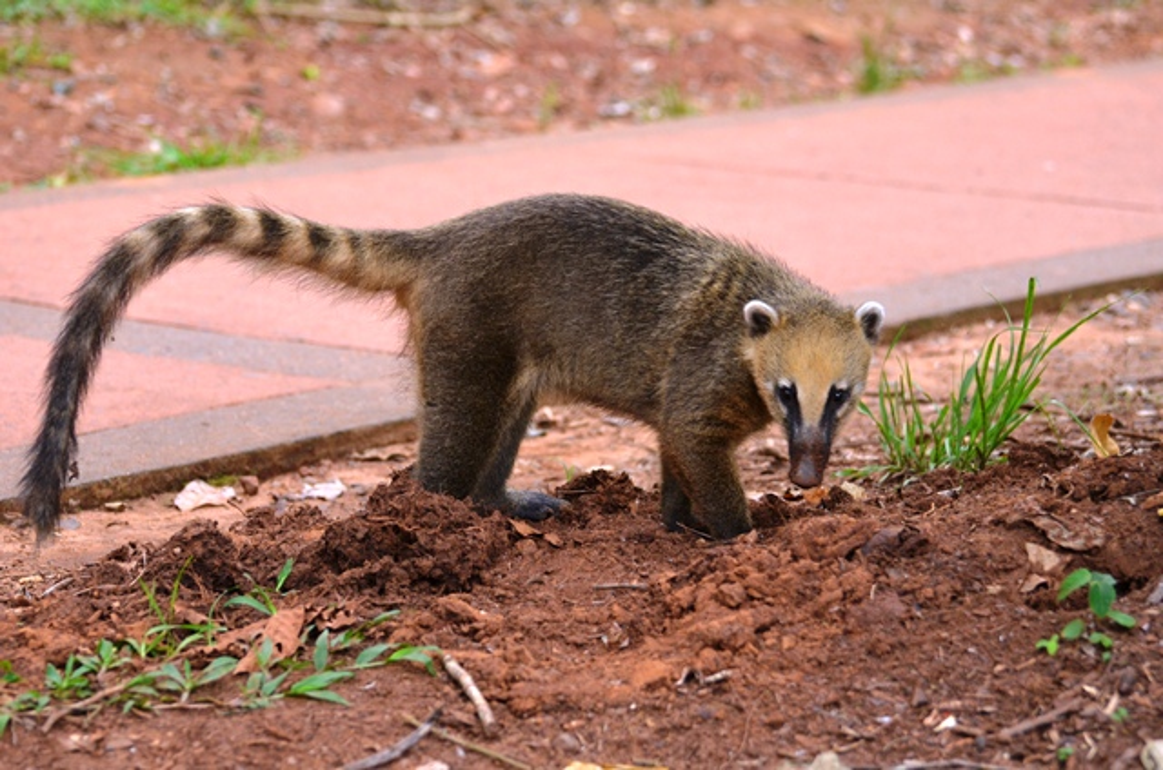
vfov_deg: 10.7
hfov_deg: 16.1
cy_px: 385
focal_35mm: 128
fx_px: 4111
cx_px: 582
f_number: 4.5
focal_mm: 85
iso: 200
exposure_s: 1/320
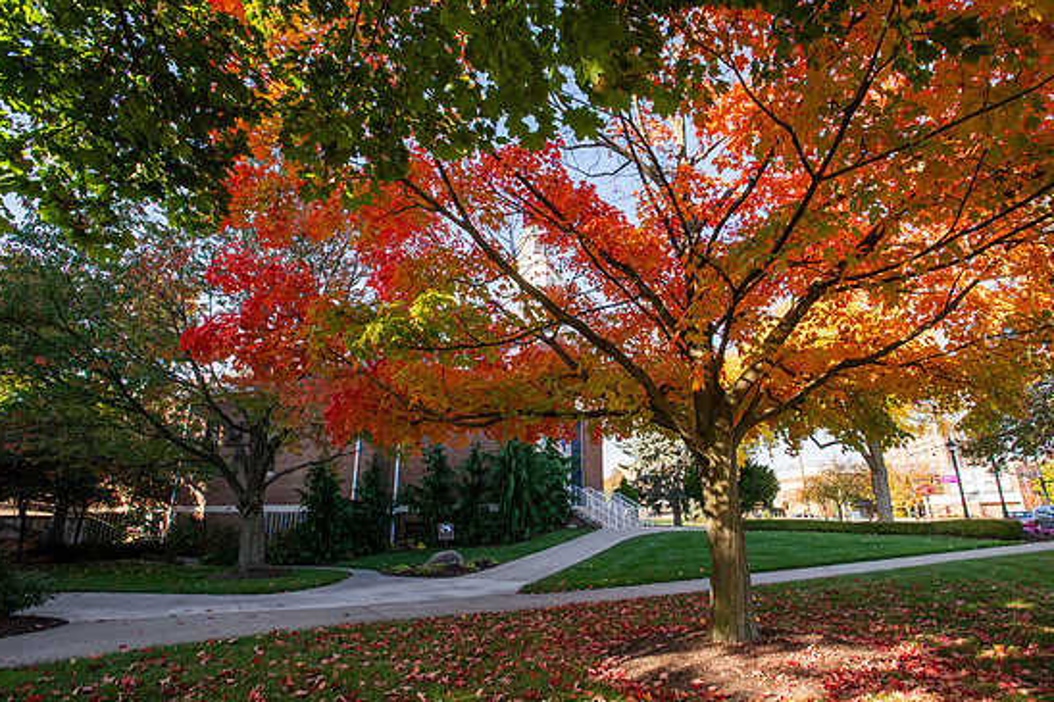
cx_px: 550
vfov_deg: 67.4
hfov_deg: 90.0
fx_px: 527
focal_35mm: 18
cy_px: 351
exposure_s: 1/160
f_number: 14
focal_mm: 17
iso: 800
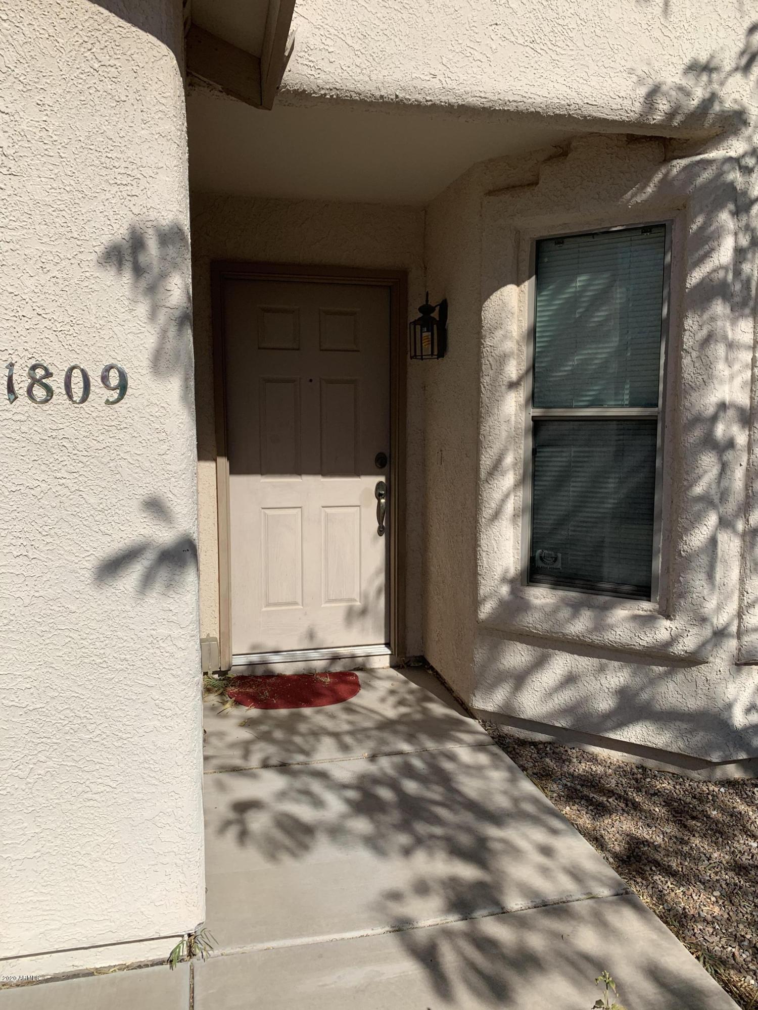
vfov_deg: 67.3
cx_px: 379
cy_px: 505
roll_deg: +1.1
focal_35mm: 26
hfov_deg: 53.1
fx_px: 759
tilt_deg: -4.9
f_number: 1.8
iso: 25
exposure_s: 1/4673
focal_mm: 4.25
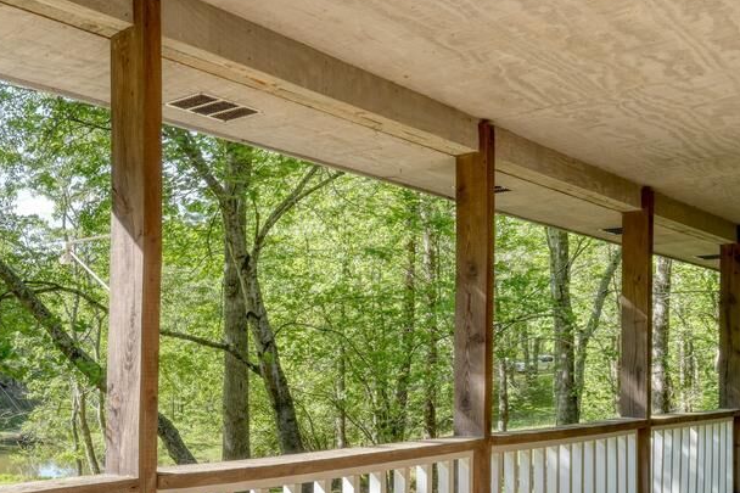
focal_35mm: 37
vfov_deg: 35.3
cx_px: -39
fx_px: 760
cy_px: 357
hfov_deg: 42.8
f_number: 9
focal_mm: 10
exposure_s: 1/8
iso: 125
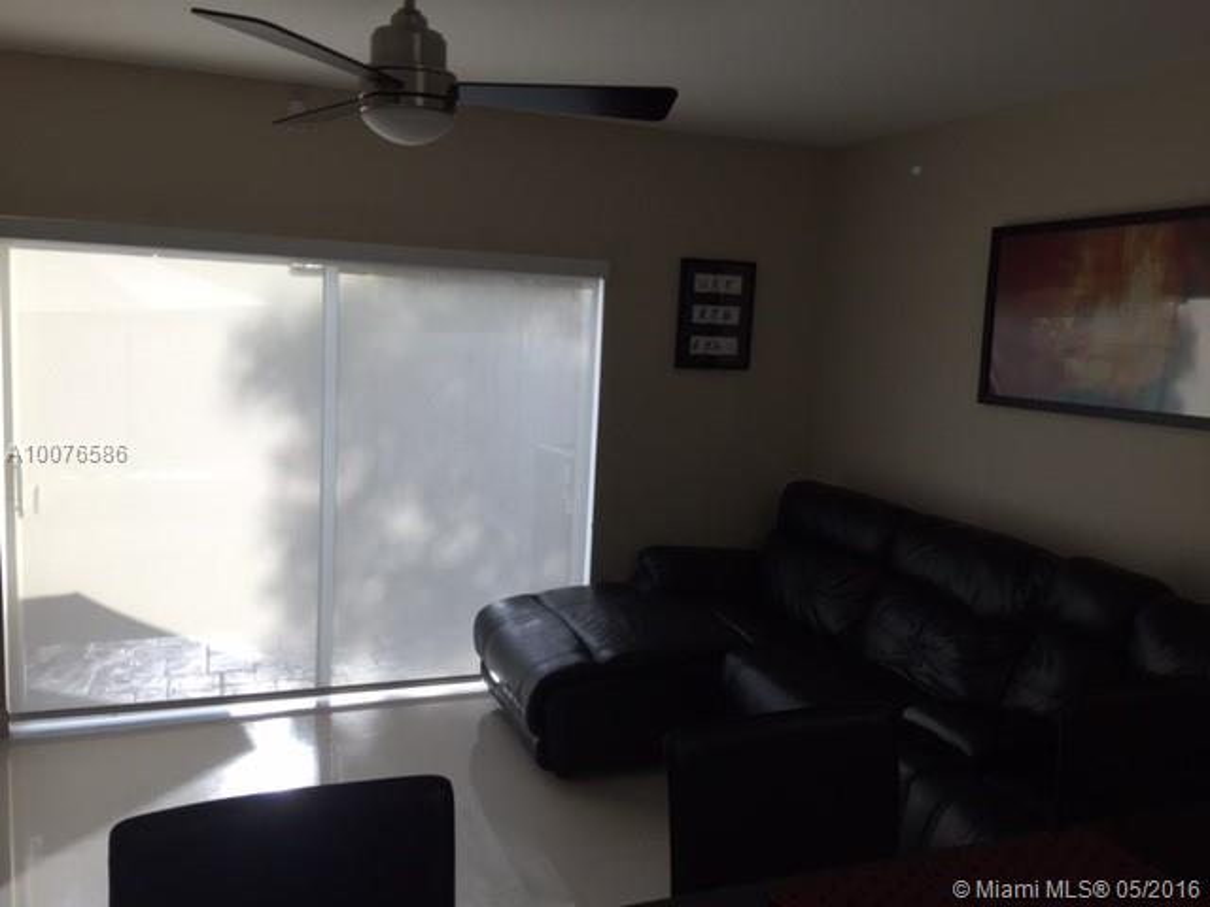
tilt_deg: -8.0
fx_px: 1014
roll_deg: -2.6
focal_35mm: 29
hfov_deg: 61.7
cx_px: 605
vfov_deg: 48.2
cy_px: 454
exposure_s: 1/120
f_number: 2.2
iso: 32
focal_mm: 4.15
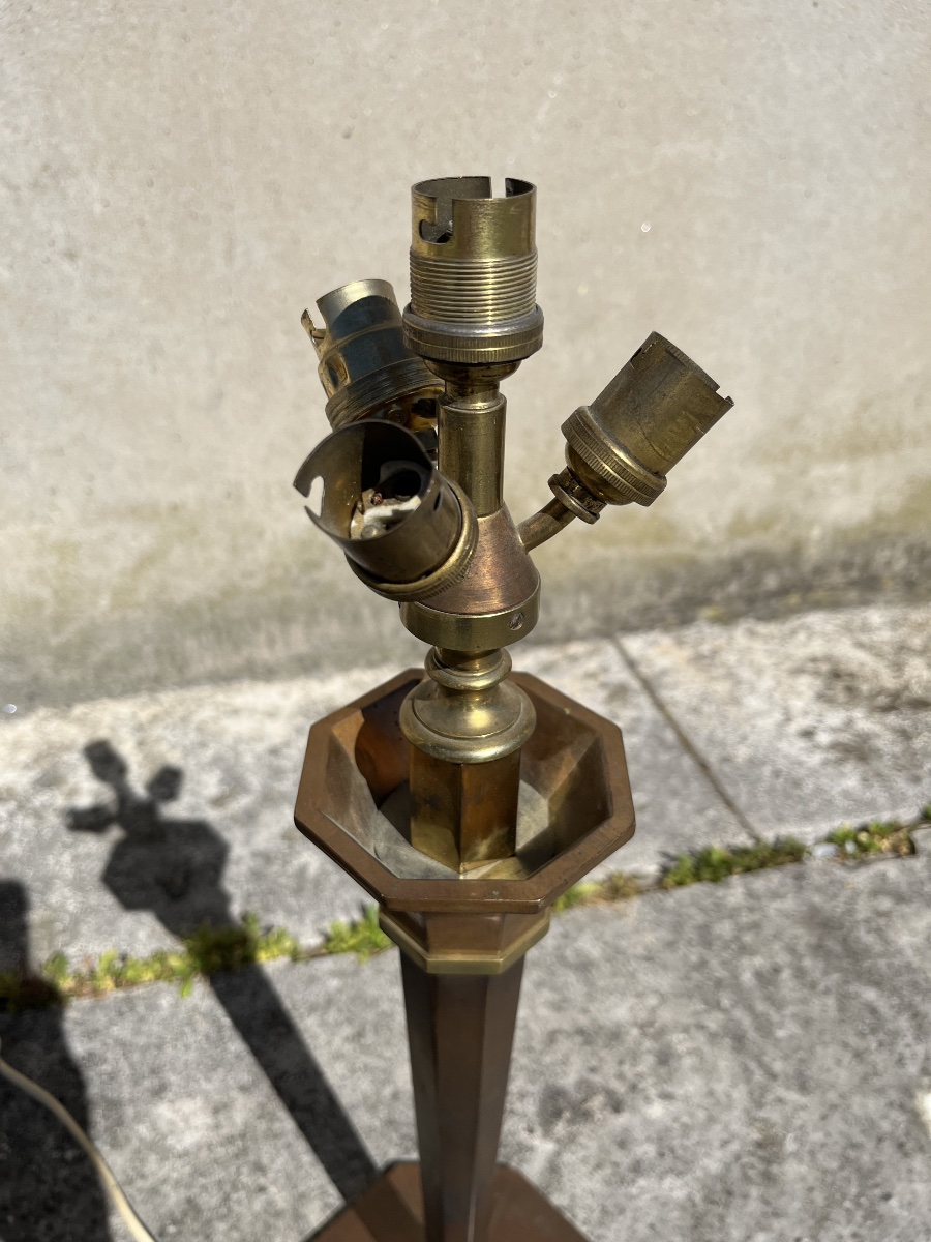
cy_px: 621
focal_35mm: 26
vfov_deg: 67.3
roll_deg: -2.8
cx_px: 466
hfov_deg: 53.1
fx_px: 932
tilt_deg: -34.7
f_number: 1.6
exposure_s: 1/5556
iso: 50
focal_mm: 5.1
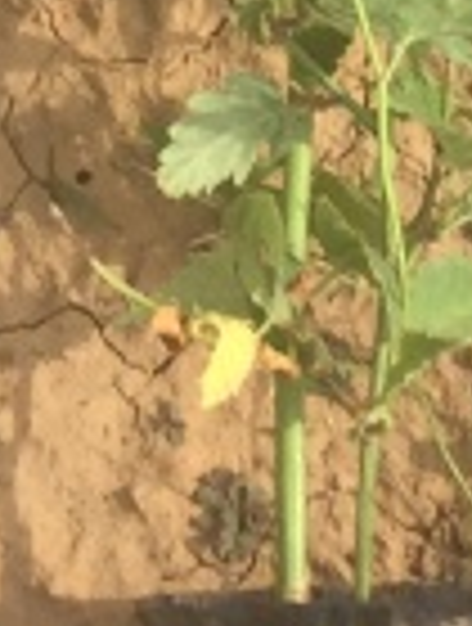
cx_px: 400
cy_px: -1002
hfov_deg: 6.7
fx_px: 4018
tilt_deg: -71.2
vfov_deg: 8.0
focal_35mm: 222
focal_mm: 4.15
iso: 32
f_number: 2.2
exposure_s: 1/760
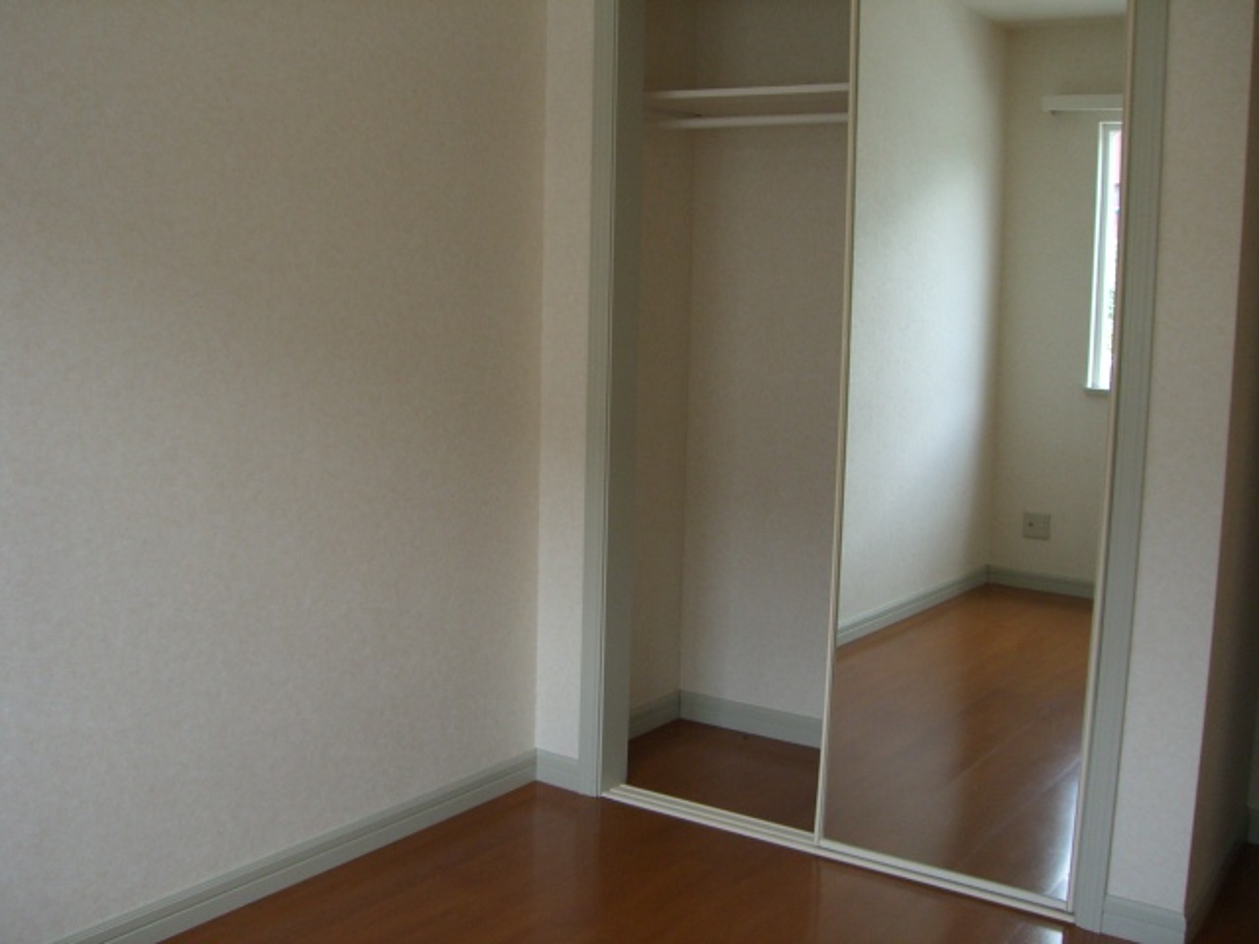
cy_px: 472
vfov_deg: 37.7
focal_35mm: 38
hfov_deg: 49.0
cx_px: 630
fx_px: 1382
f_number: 2.7
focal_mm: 6.2
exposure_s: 1/80
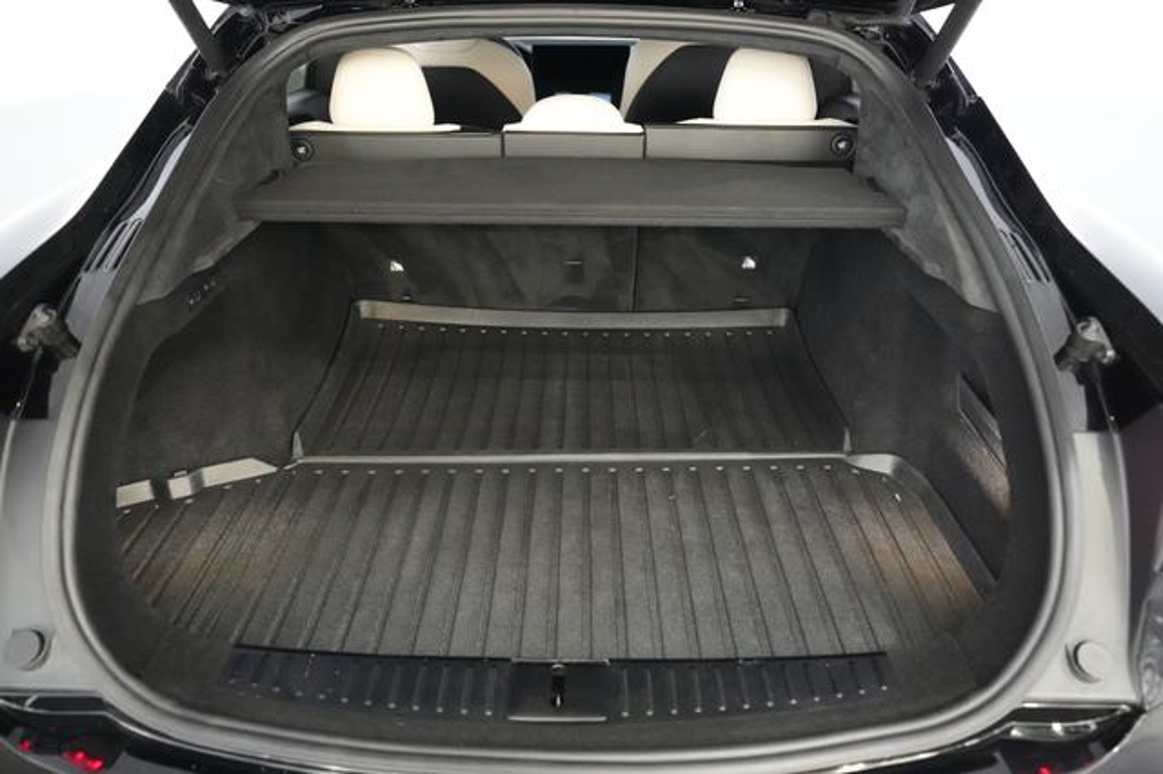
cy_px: 387
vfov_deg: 51.2
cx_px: 582
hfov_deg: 71.5
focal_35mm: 25
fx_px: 807
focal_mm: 25
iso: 12800
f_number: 2.8
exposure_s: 1/160
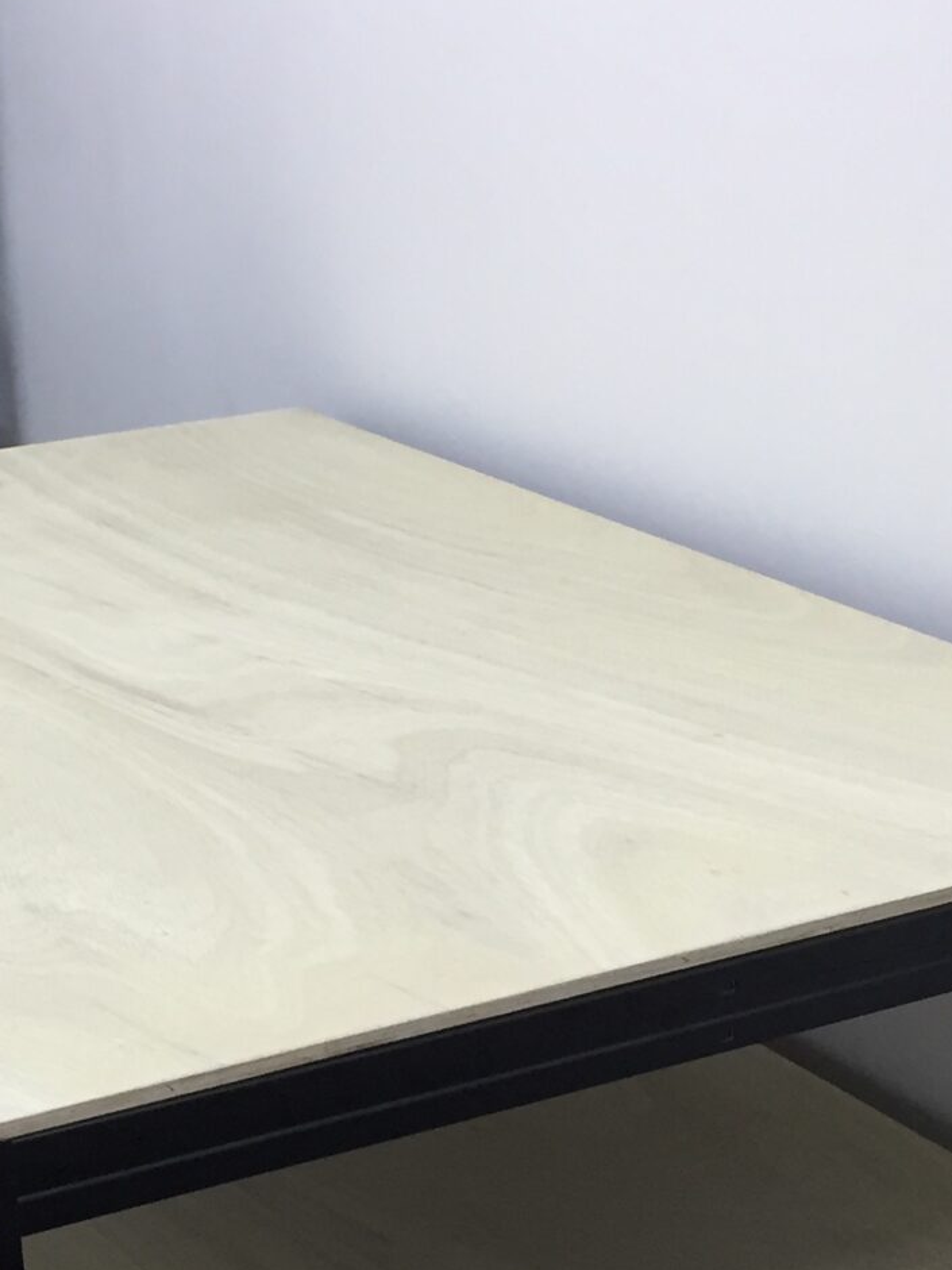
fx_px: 2897
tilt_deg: -25.0
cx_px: 313
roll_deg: +2.7
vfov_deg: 24.1
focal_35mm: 79
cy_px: 1112
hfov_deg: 18.6
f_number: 2.2
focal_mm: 4.15
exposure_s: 1/33
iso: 50
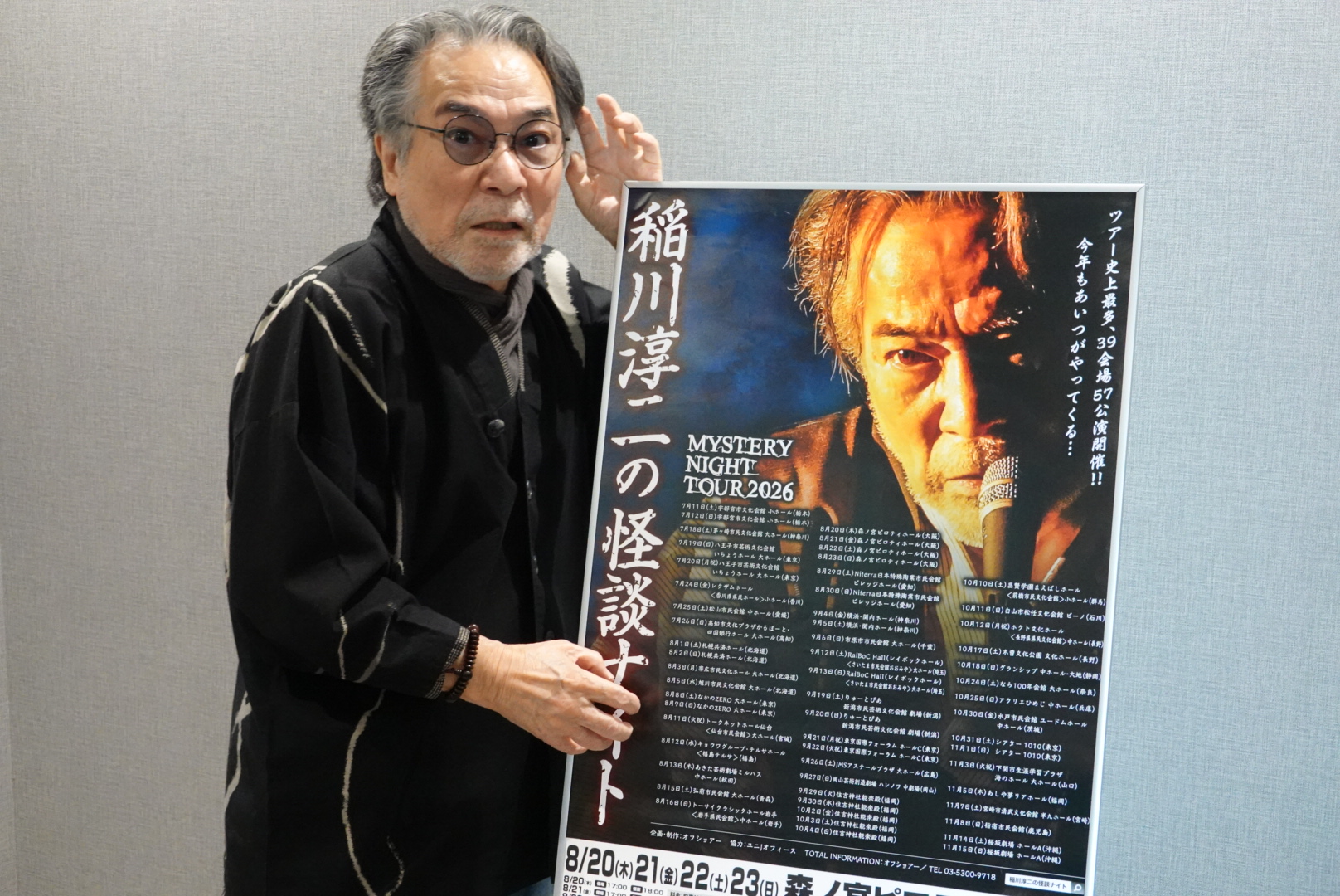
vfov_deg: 27.0
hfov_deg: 39.6
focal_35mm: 50
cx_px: 670
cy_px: 448
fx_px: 1862
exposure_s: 1/125
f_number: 4
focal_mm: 19.03
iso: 2500
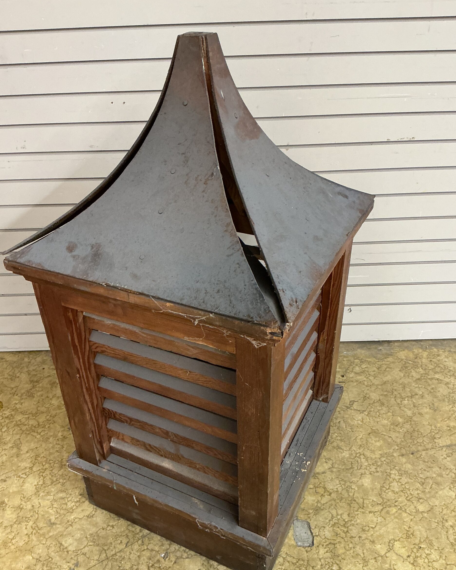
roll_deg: +2.2
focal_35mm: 31
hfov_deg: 47.1
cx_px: 222
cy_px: 304
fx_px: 523
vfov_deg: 57.1
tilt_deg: -32.2
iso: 200
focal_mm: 3
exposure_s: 1/60
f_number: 1.8
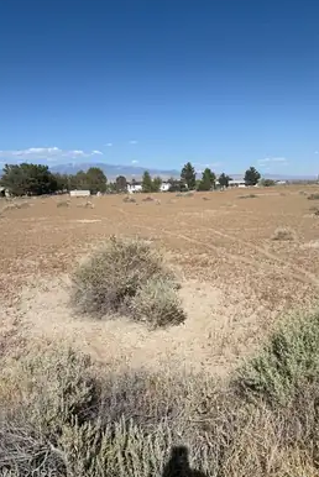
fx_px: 371
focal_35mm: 28
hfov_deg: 46.4
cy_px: 238
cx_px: 173
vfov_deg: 65.4
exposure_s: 1/6329
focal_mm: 5.96
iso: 50
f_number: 1.6
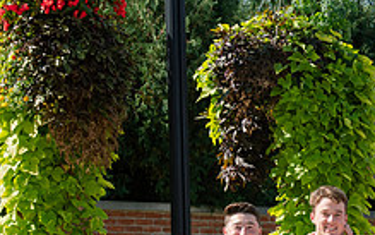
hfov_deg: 9.1
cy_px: 250
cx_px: 392
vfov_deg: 5.7
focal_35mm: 229
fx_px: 2341
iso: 250
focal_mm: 85
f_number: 8
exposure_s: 1/400
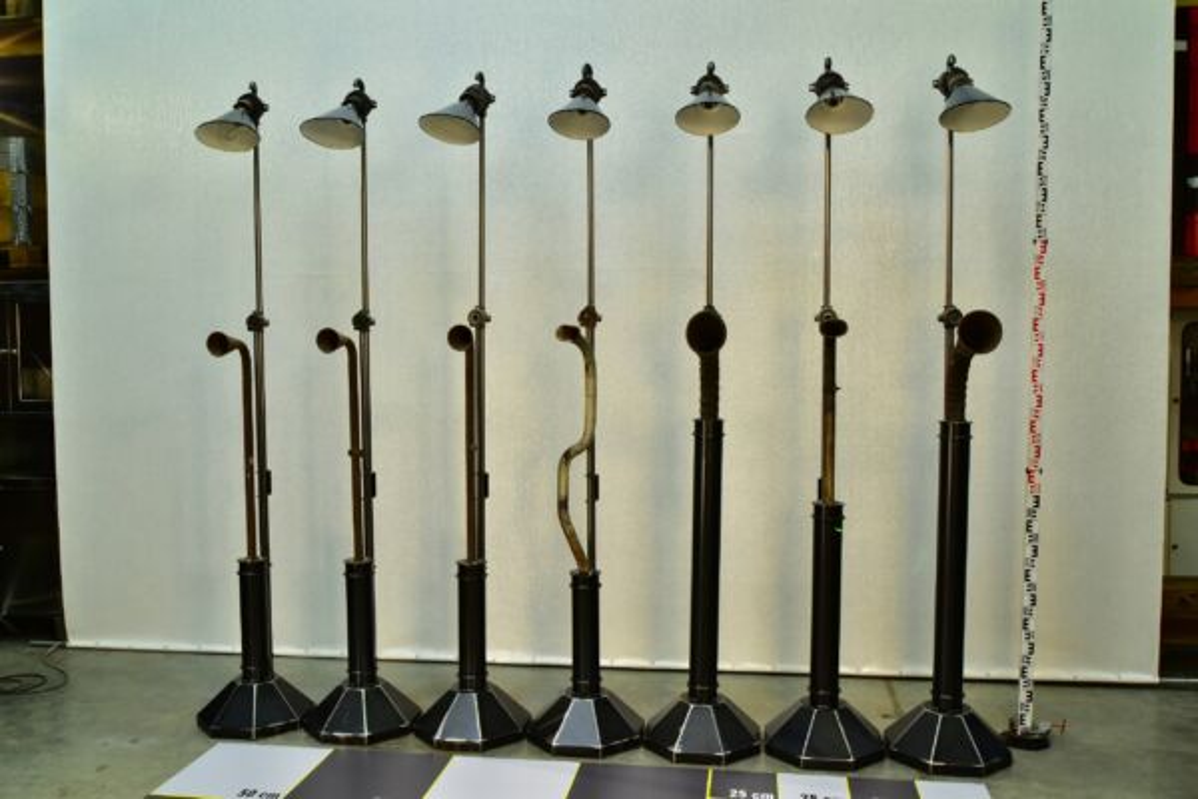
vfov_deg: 41.1
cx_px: 599
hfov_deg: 58.7
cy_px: 400
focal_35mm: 32
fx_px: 1065
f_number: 16
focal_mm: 32
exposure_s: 1/8
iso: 500
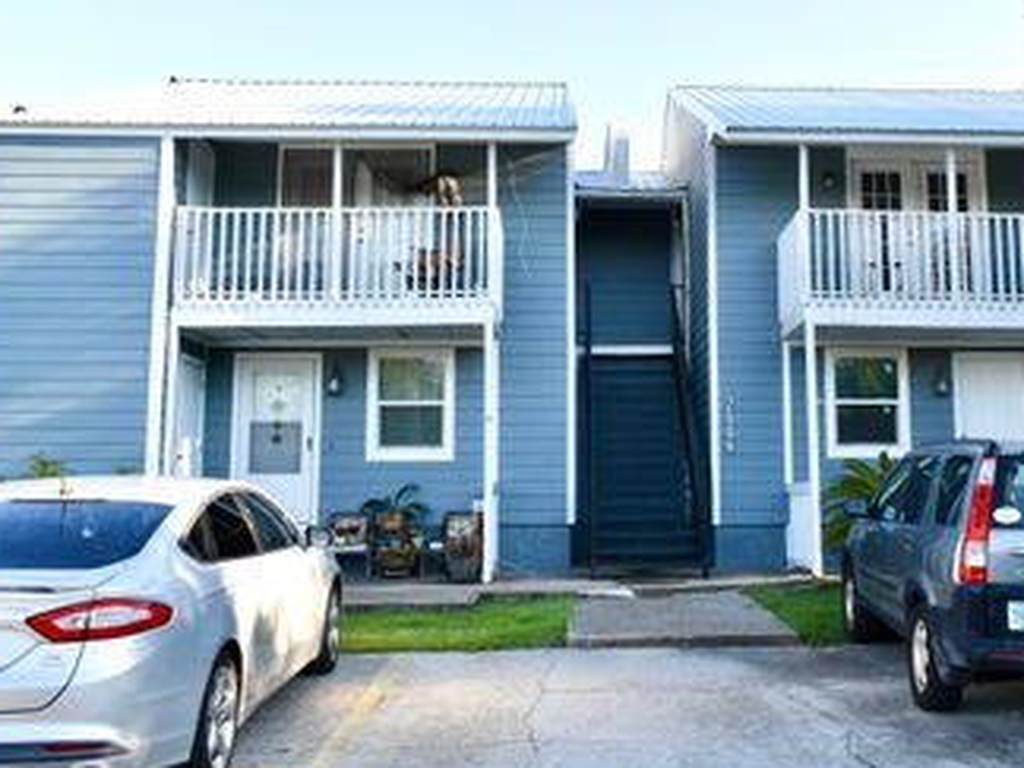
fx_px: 1183
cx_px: 648
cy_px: 324
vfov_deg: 35.9
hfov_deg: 46.3
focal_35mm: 40
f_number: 9
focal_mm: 18
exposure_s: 1/320
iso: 800
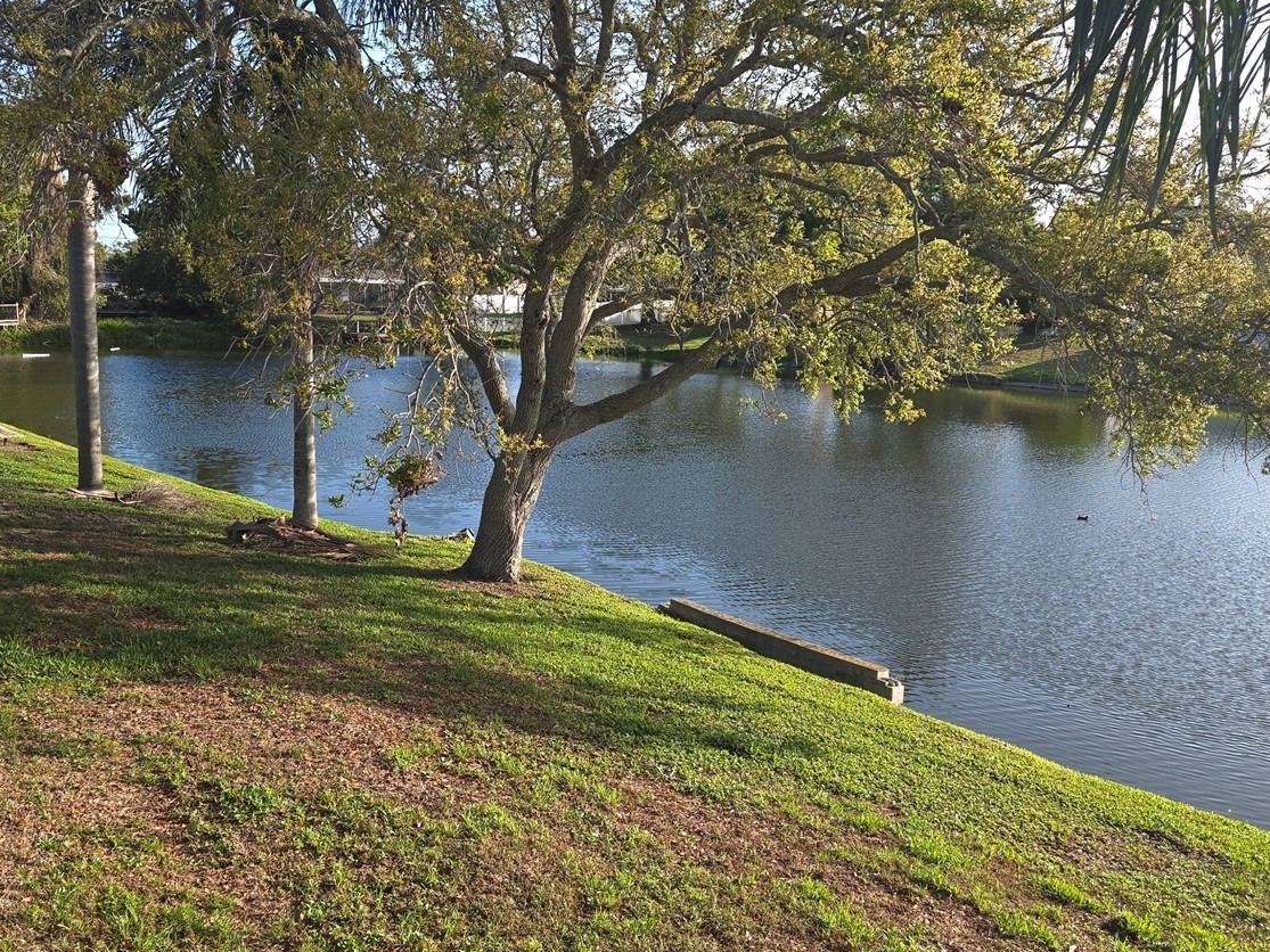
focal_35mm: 33
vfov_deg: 42.9
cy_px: 517
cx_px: 611
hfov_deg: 55.3
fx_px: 1211
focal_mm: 5.4
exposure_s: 1/384
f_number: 1.8
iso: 25
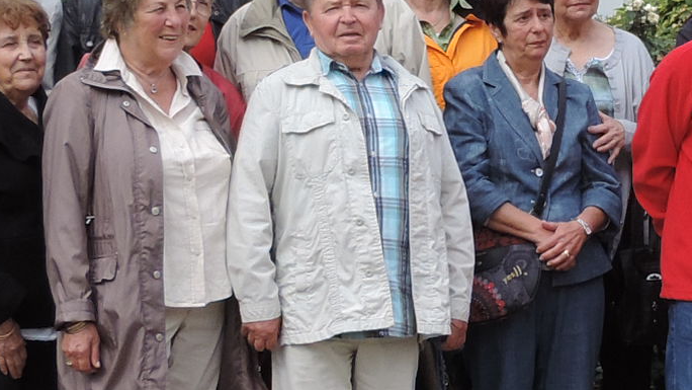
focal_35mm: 156
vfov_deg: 7.8
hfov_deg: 13.7
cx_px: 603
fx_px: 2863
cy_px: 84
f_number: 3.1
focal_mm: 5.3
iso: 80
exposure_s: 1/500
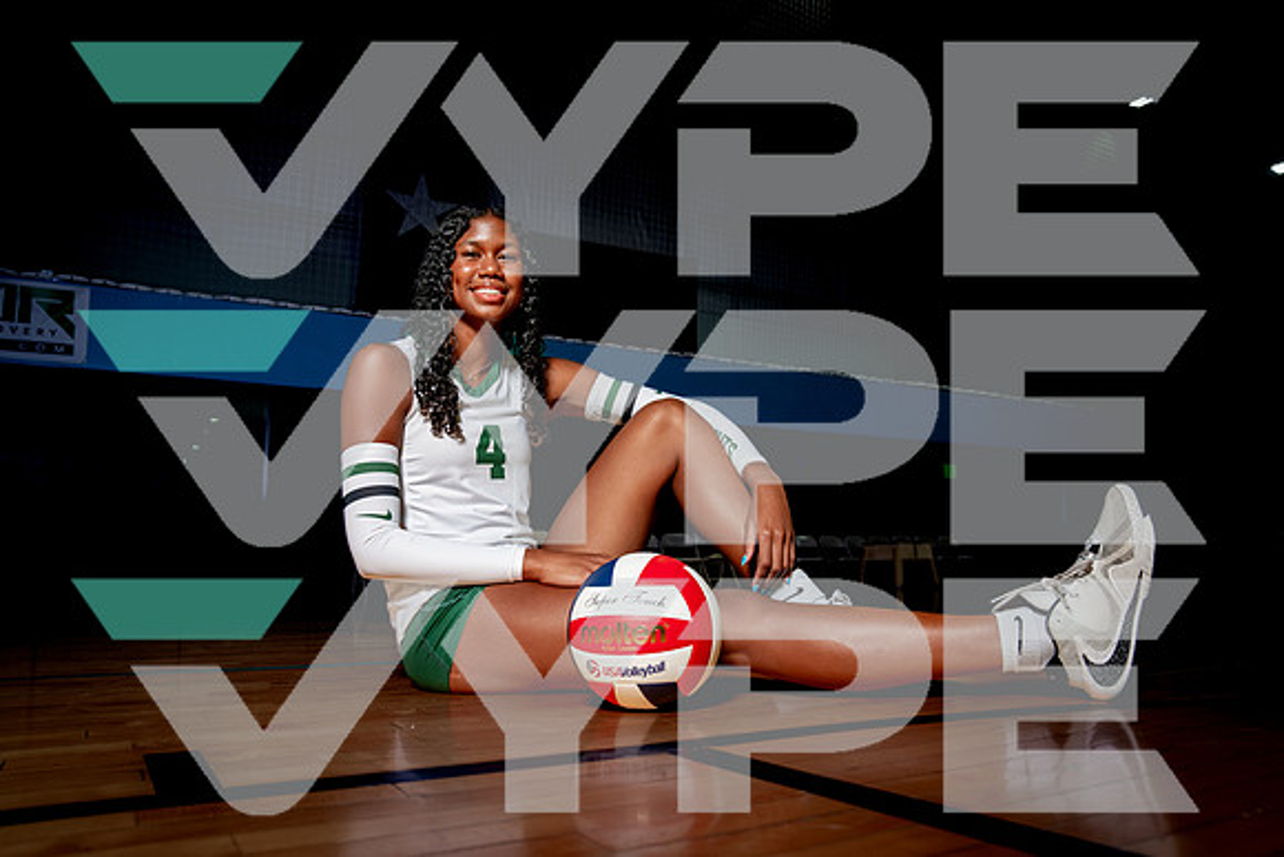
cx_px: 642
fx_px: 965
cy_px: 428
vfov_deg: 47.9
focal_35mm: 27
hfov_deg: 67.2
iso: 250
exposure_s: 1/200
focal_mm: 26
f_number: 5
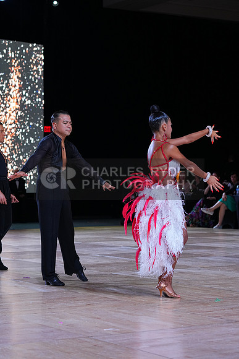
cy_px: 180
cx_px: 120
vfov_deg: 22.9
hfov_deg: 15.4
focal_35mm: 89
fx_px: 886
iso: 1000
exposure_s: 1/500
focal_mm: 89
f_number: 4
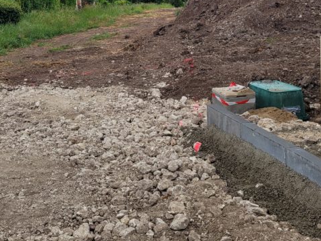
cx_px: 96
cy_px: 26
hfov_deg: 33.9
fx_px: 520
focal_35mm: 56
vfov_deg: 25.4
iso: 40
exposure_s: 1/927
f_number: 1.8
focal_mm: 5.4
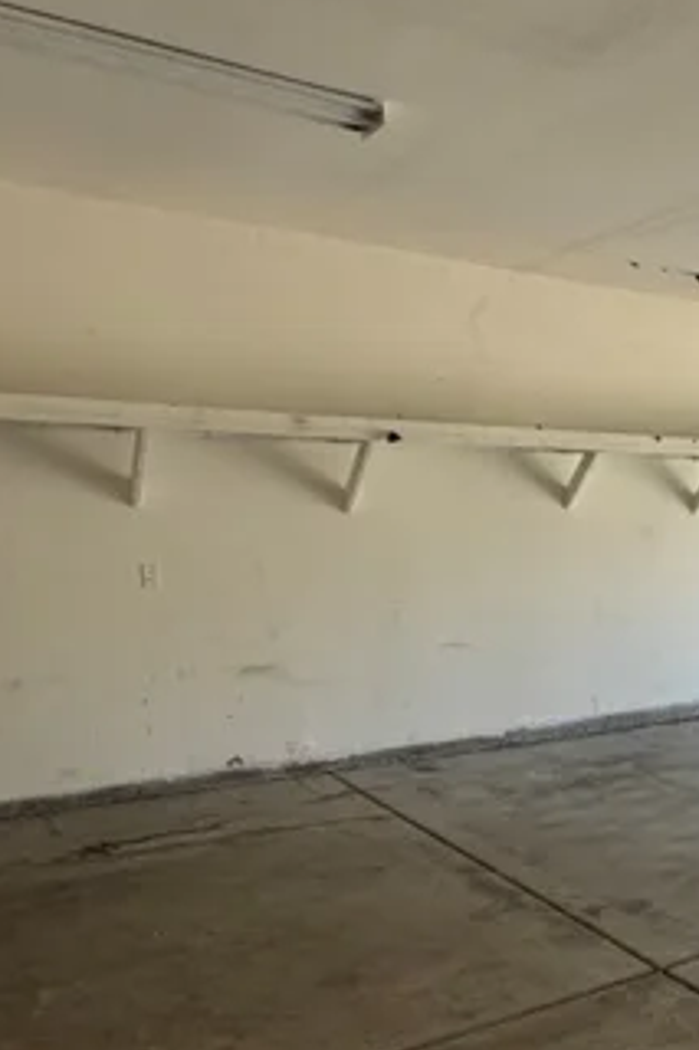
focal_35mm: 34
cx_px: 645
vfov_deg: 54.5
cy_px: 715
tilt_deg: -11.0
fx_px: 991
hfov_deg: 36.2
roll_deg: +0.2
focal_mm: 2.22
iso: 64
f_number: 2.2
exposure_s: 1/121
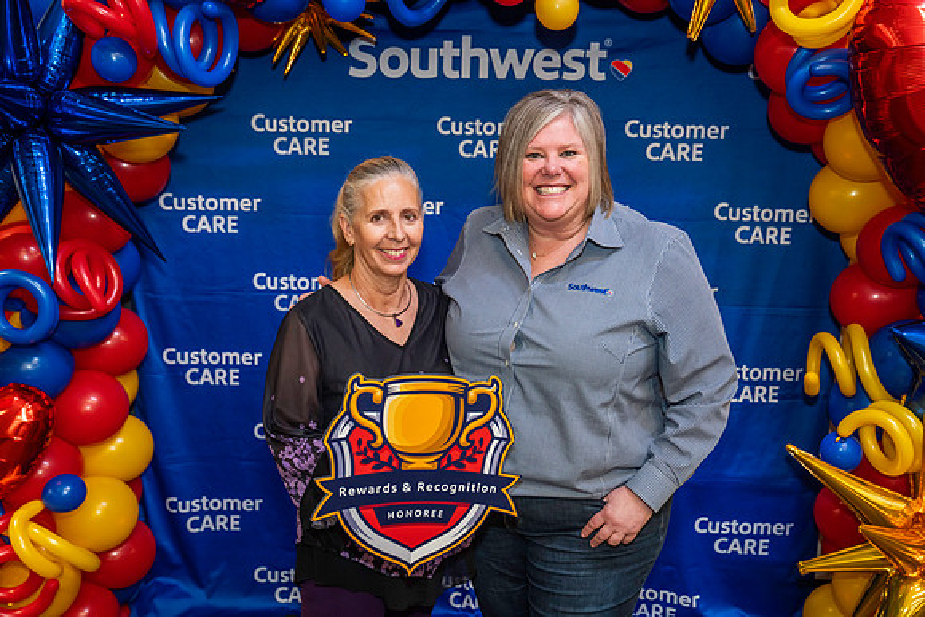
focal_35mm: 37
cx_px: 462
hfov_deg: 51.9
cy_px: 308
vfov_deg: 36.0
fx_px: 951
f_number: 4
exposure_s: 1/160
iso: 1250
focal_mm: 37
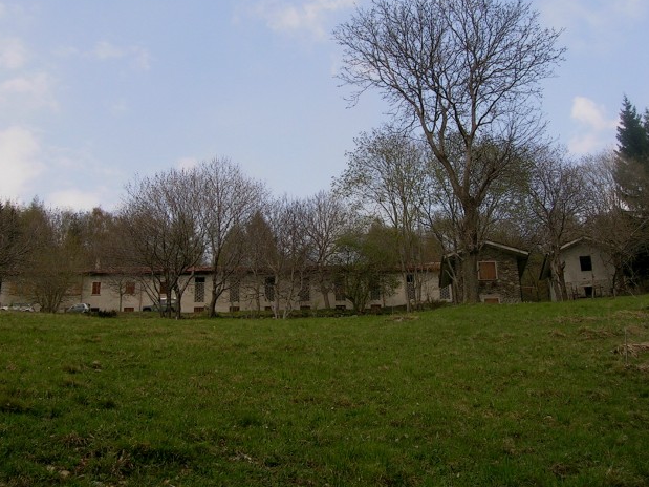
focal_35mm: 43
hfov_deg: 43.8
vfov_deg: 33.6
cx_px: 298
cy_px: 216
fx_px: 806
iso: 50
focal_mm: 5.4
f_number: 4.8
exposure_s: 1/182
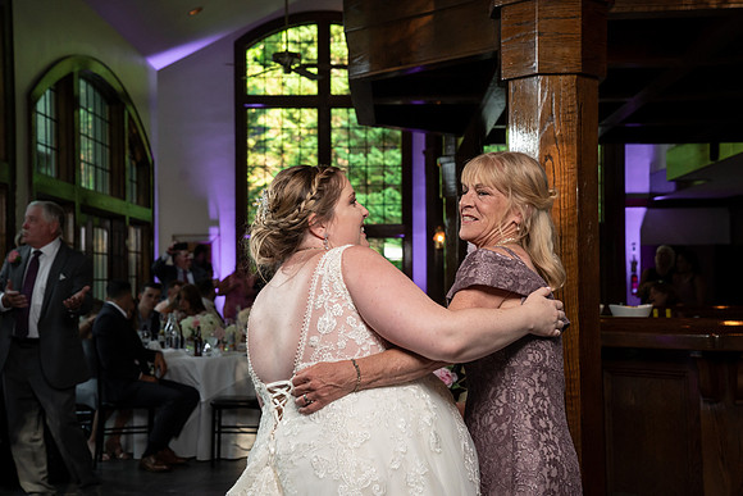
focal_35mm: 57
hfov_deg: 35.3
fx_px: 1168
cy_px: 248
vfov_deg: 24.0
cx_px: 378
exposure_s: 1/200
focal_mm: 55
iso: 2000
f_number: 5.6
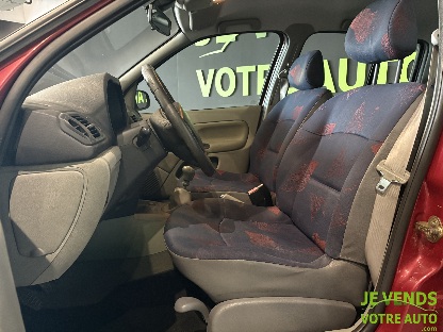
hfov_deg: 67.3
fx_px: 333
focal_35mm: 26
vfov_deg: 53.1
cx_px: 222
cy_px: 166
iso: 640
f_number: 1.6
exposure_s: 1/25
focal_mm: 5.96
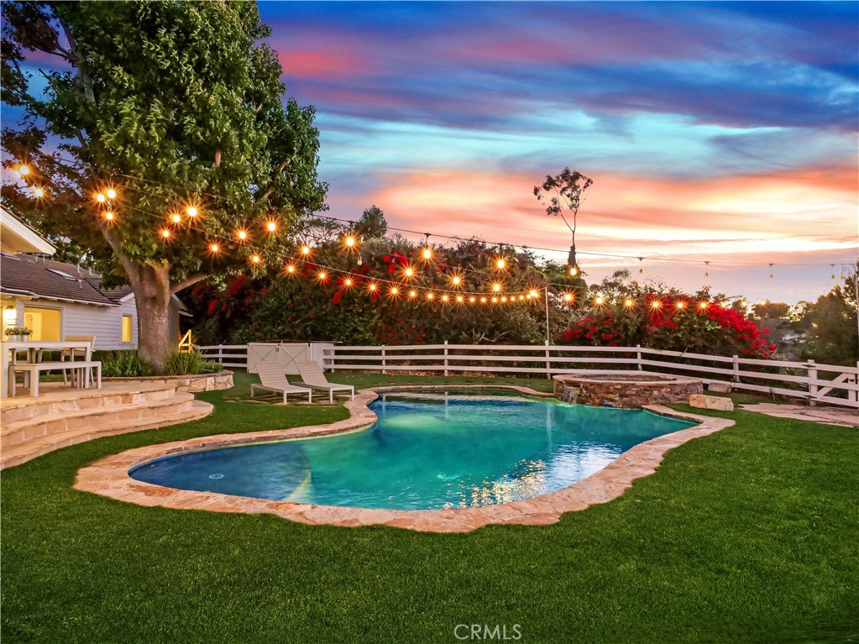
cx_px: 430
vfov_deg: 71.6
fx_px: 447
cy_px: 322
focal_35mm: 18
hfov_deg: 87.8
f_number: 8
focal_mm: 9
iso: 2500
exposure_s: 1/10
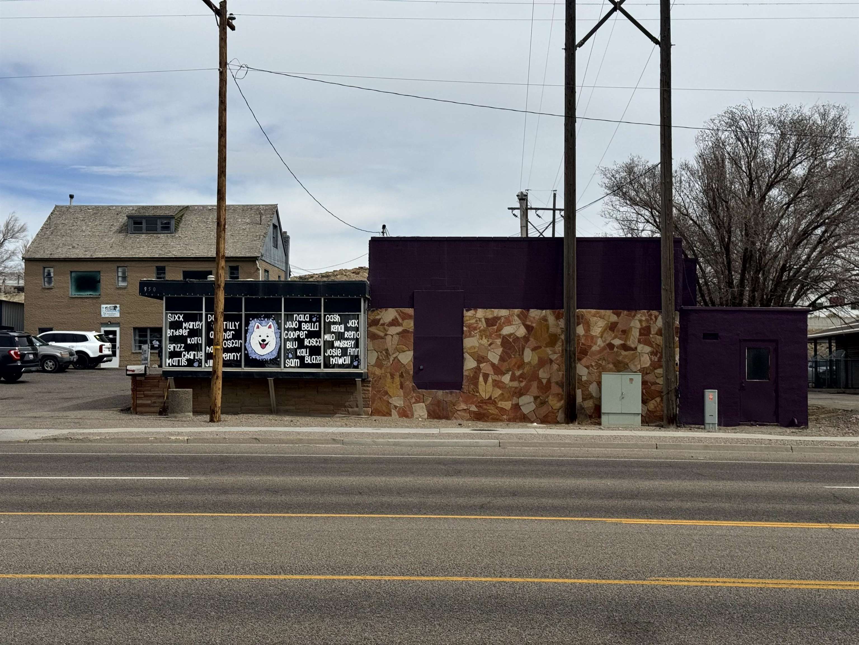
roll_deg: +0.1
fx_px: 1191
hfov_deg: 39.7
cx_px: 430
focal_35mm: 48
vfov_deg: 30.3
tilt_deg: +2.7
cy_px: 322
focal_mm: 6.76
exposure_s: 1/7937
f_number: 1.78
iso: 64
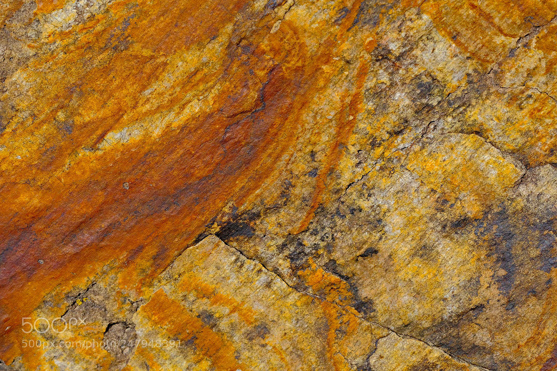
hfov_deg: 15.2
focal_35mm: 135
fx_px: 2089
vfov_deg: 10.2
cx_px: 278
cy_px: 186
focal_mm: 90
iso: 200
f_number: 11
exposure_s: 1/250
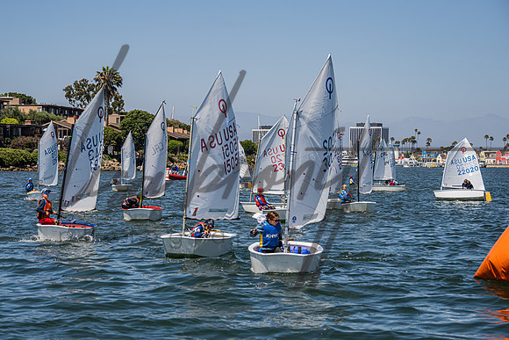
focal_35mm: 82
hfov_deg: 24.8
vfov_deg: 16.7
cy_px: 172
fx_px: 1157
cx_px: 223
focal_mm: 70
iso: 250
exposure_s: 1/1000
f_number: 6
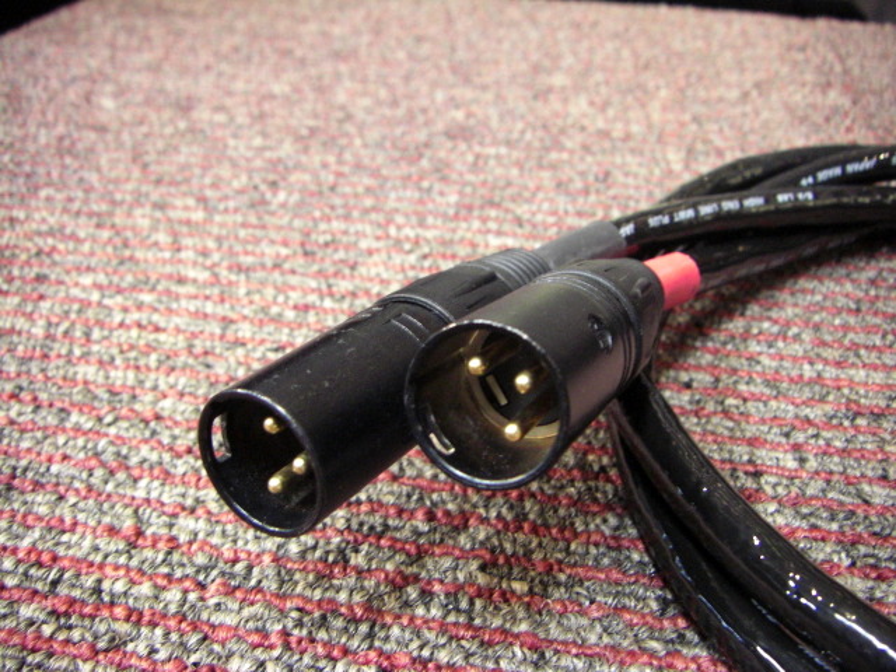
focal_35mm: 38
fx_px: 984
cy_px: 336
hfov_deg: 49.0
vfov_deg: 37.7
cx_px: 448
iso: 400
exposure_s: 1/8
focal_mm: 6.3
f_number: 3.4
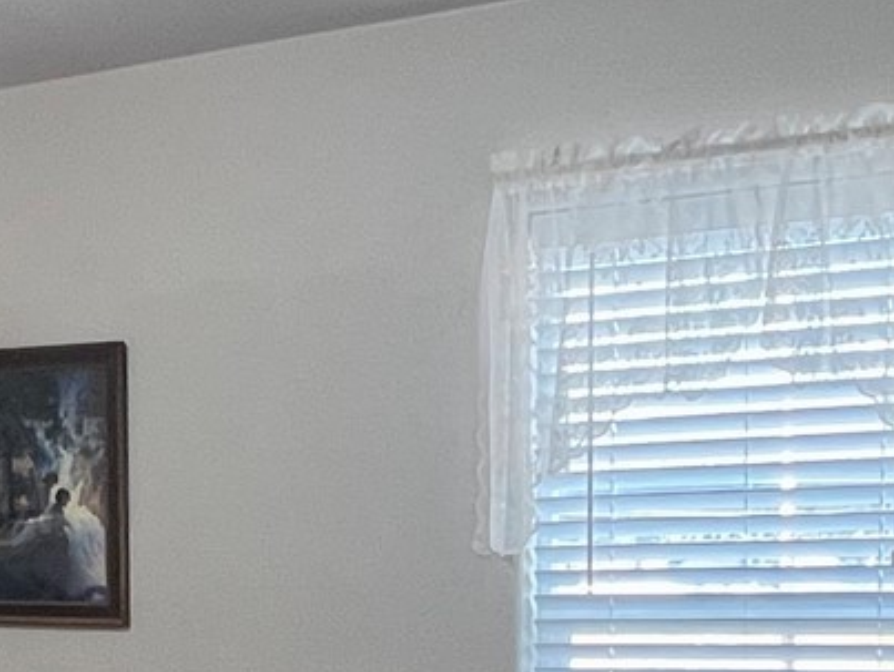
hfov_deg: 27.0
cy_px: 699
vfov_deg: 21.4
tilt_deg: -7.1
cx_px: -80
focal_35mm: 66
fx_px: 1706
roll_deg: +0.6
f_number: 1.8
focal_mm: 1.57
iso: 160
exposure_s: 1/60
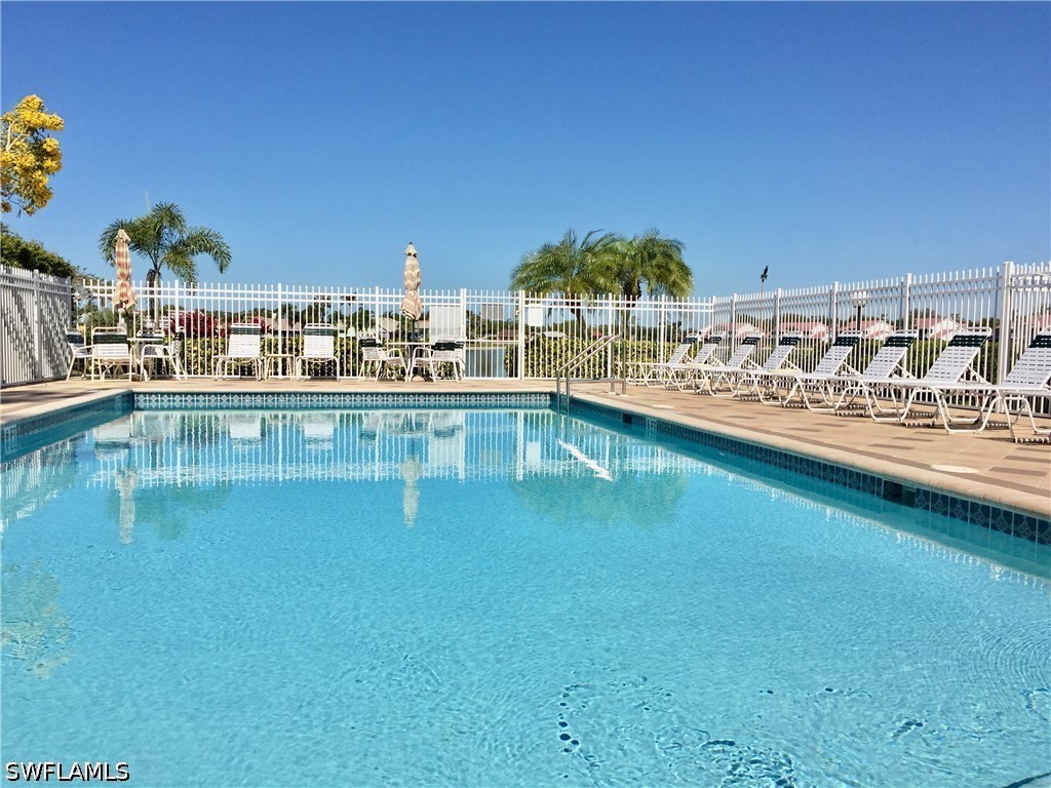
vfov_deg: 48.2
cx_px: 526
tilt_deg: -3.5
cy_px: 394
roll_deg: -1.4
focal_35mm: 29
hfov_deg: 61.7
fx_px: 880
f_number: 2.2
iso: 32
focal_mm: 4.15
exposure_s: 1/4950
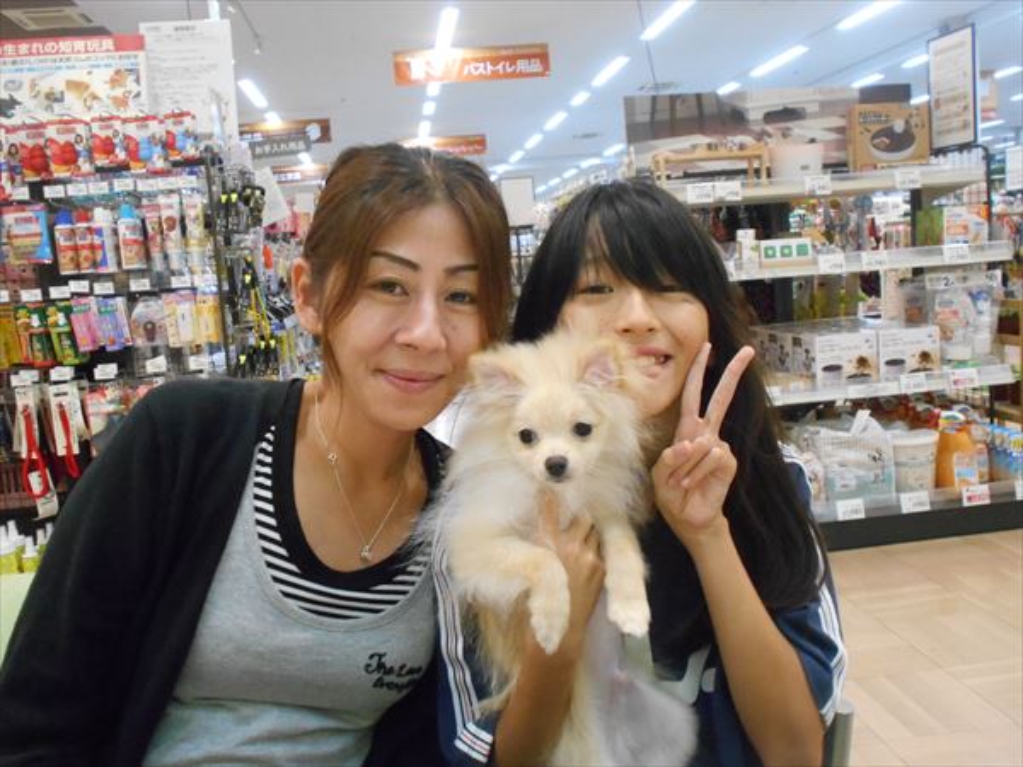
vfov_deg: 41.8
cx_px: 512
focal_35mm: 34
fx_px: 1005
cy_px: 384
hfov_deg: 54.0
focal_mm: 5.8
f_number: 3.6
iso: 800
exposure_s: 1/60
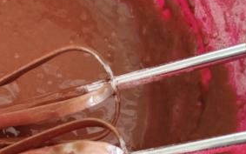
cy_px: 101
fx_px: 416
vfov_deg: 20.9
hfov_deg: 30.4
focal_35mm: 62
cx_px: -6
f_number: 1.9
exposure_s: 1/20
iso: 400
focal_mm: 3.94
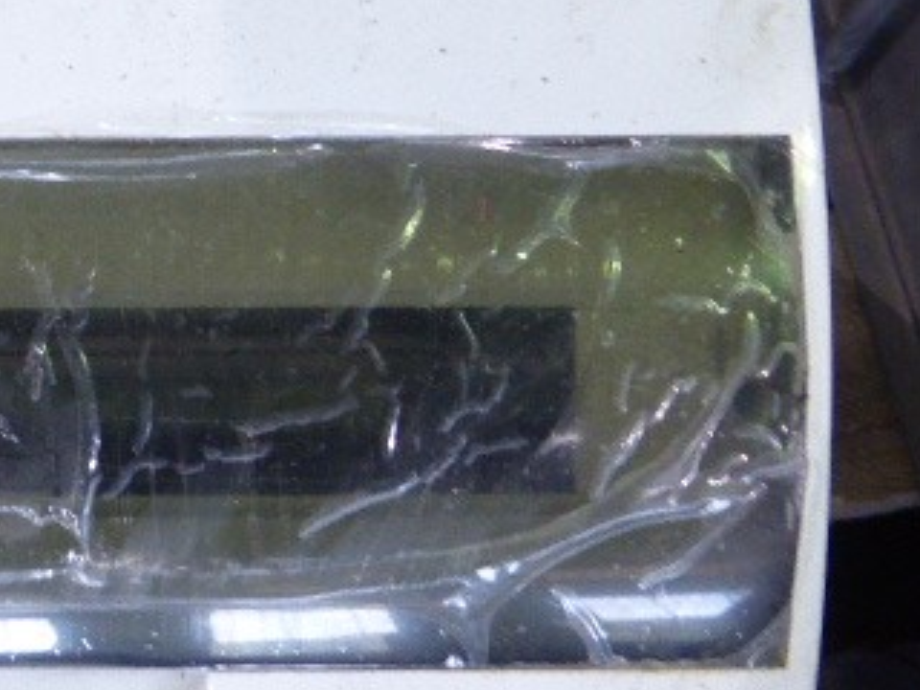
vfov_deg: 29.1
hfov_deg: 35.7
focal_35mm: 50
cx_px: 80
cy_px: 345
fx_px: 1329
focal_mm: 4.3
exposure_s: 1/20
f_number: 3.3
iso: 400
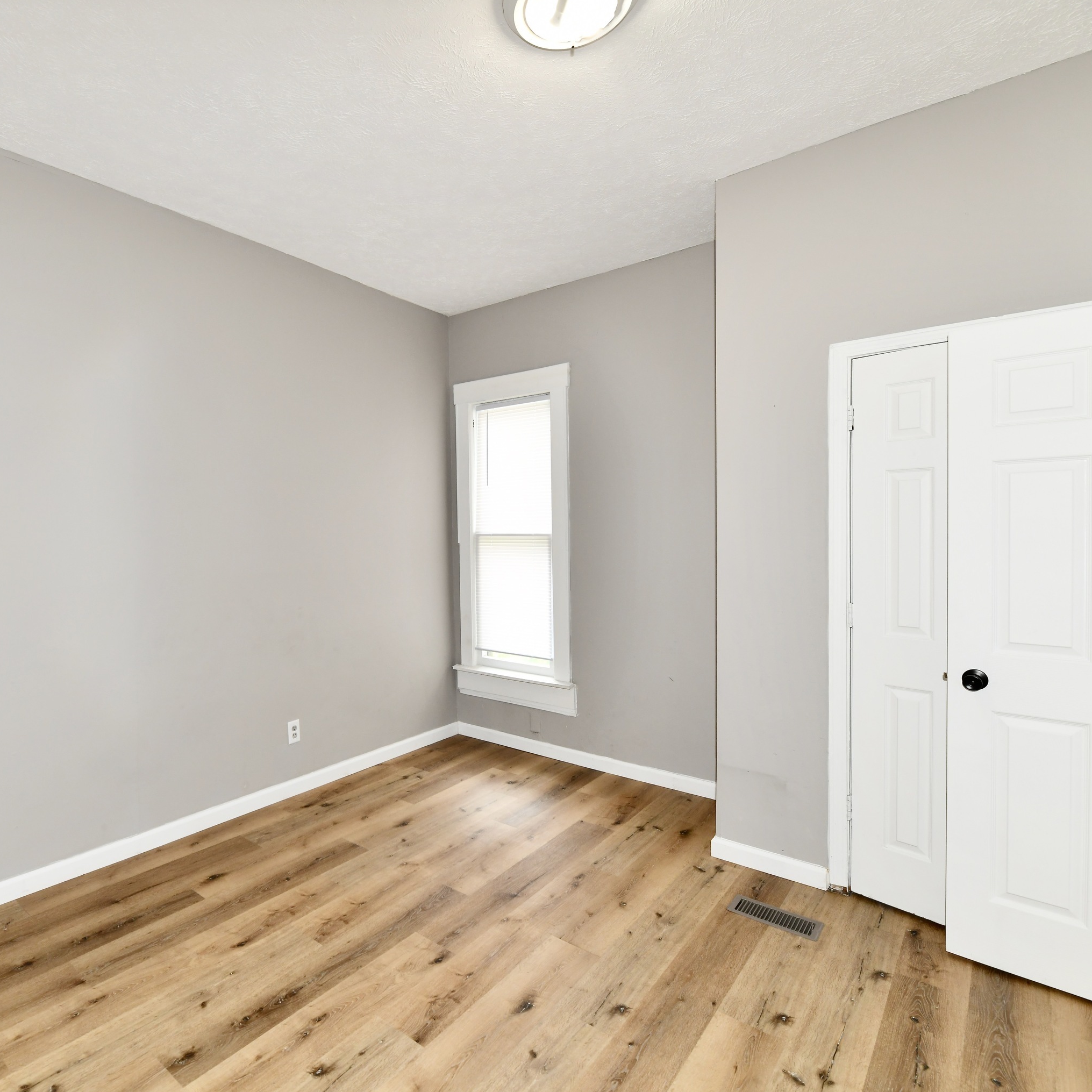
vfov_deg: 80.7
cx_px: 381
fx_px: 642
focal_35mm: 18
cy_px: 546
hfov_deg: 78.6
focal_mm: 14
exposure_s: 1/60
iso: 640
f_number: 6.3
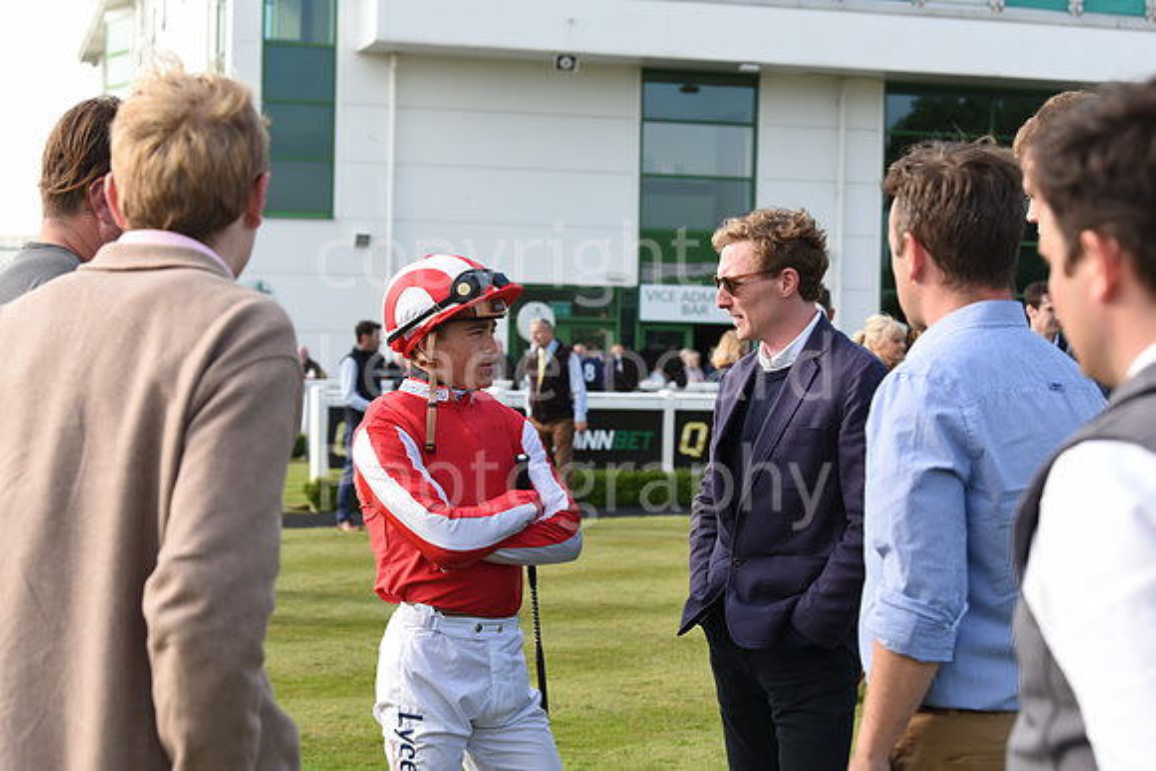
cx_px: 578
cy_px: 386
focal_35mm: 70
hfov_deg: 28.8
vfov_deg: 19.5
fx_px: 2248
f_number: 5.6
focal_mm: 70
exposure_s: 1/1600
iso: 800
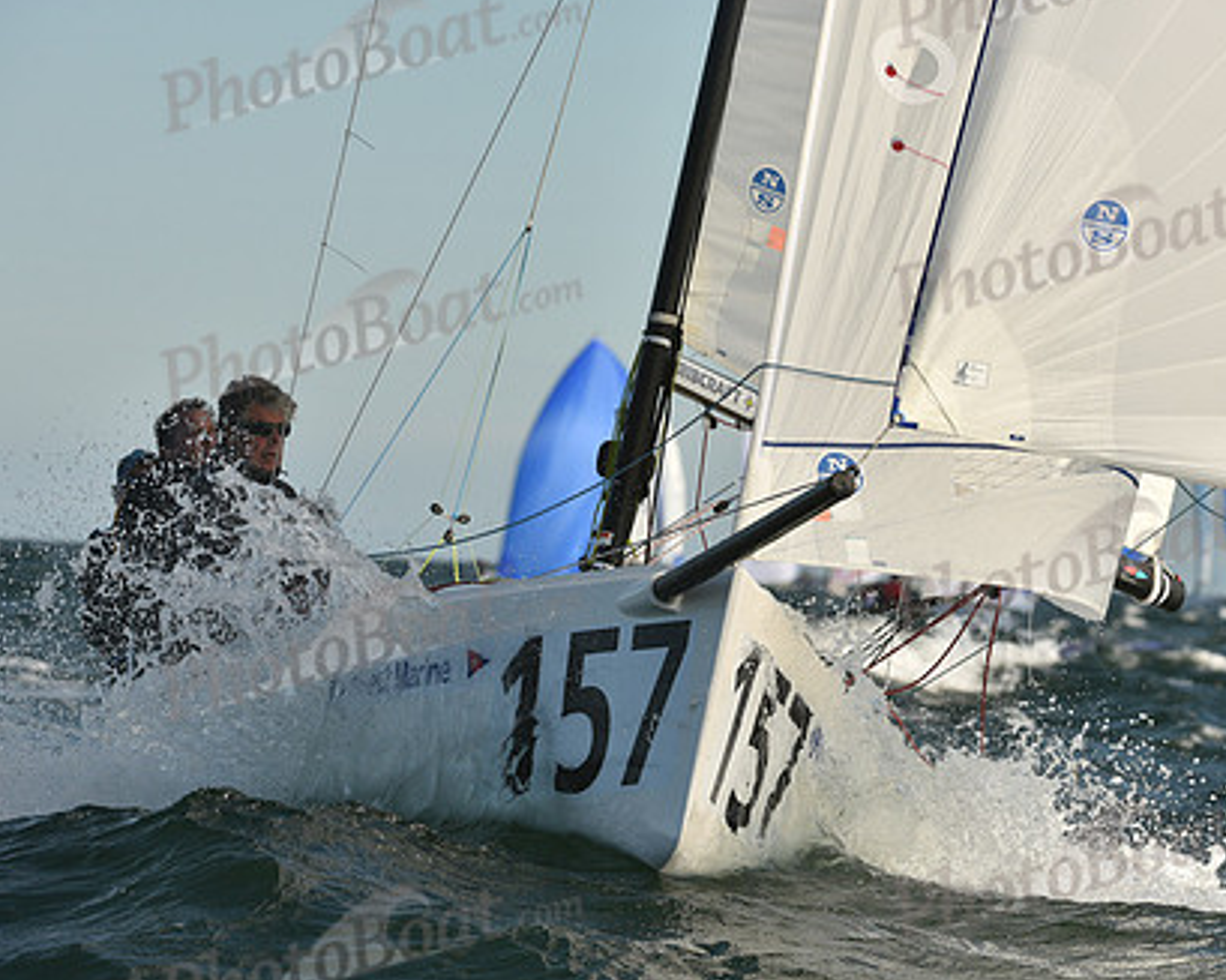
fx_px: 10629
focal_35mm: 293
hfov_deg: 6.6
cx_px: 740
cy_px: 445
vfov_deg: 5.3
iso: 250
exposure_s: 1/1250
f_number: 7.1
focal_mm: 220
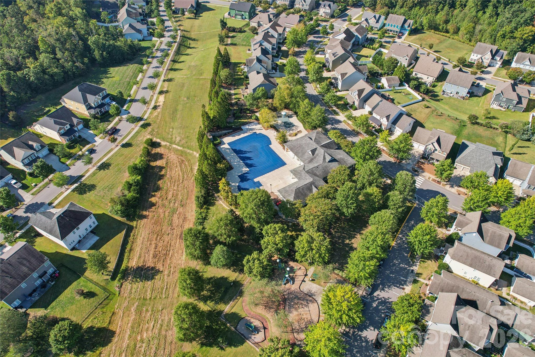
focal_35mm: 22
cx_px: 268
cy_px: 178
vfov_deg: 57.2
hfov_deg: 78.6
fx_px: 327
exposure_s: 1/125
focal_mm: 8.4
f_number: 2.8
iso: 110
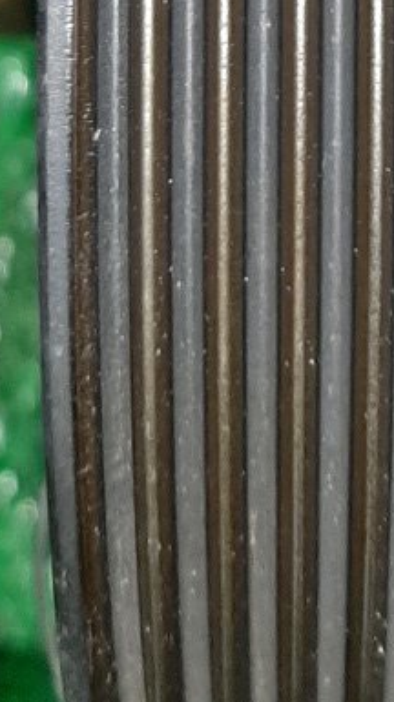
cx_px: 243
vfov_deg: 17.1
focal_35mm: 106
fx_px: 1973
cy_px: -511
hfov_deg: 11.4
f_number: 1.7
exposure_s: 1/50
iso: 143
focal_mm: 3.93
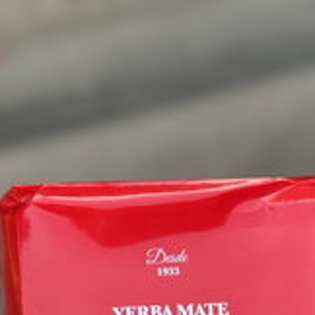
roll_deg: +3.1
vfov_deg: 11.8
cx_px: 144
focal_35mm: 140
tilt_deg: -44.1
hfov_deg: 12.5
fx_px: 1441
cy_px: 495
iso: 50
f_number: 1.78
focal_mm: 6.76
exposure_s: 1/100
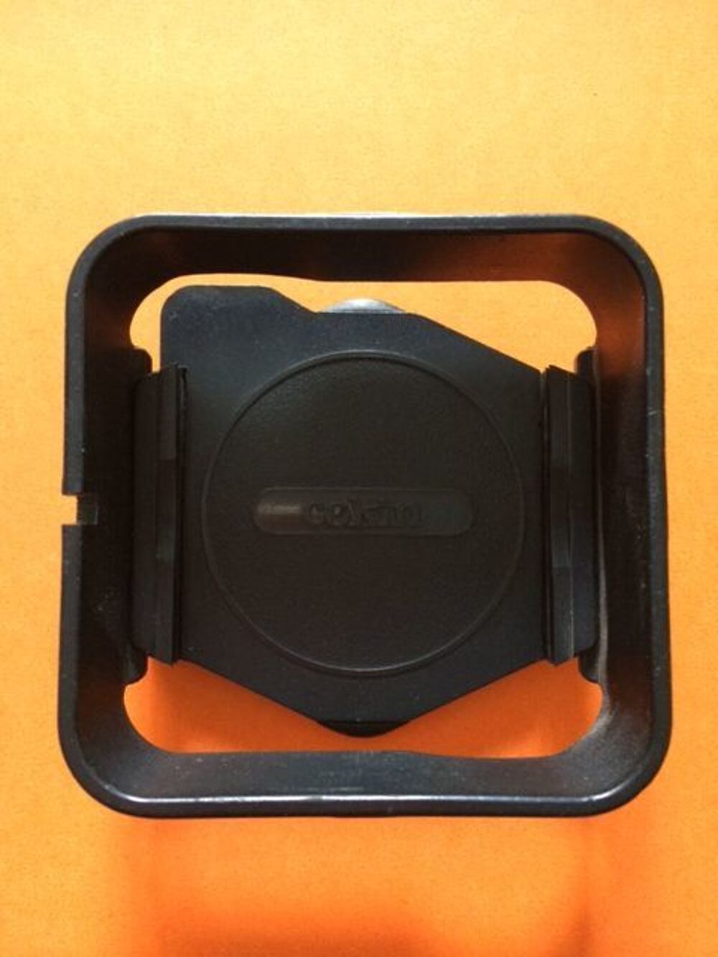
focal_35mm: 30
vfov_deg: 60.0
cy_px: 478
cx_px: 359
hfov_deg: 46.8
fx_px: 830
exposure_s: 1/30
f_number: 2.2
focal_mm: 4.12
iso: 250
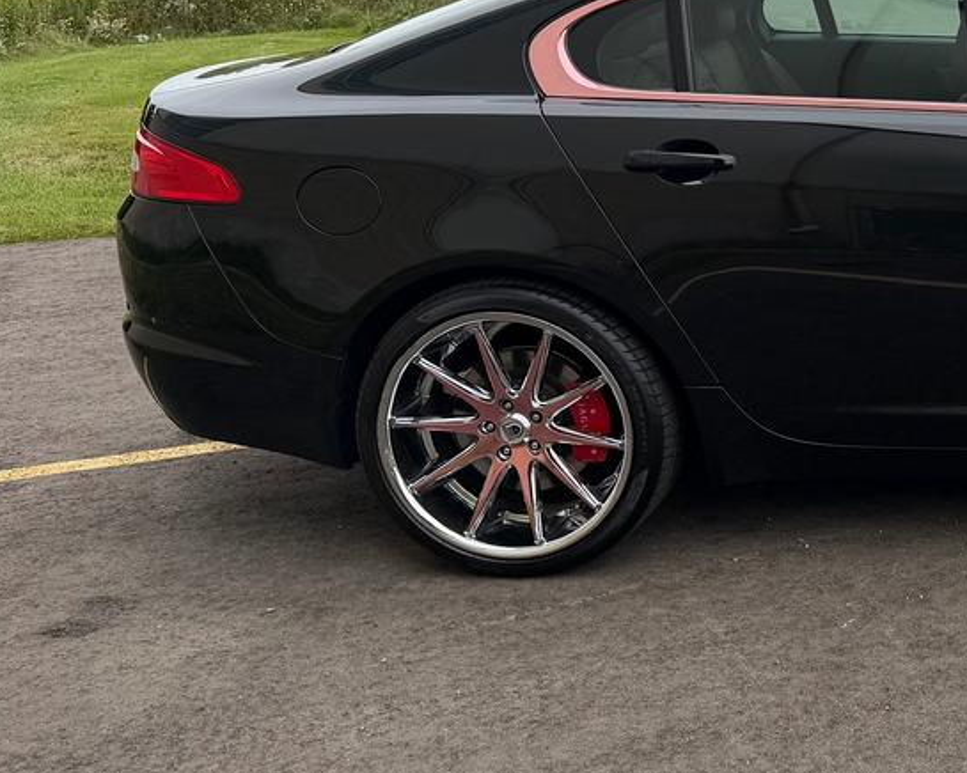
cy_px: 218
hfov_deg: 29.9
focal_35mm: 55
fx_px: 1574
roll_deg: +1.3
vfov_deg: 27.3
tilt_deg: -11.5
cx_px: 1116
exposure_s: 1/1585
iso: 80
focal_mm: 6.76
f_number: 1.78
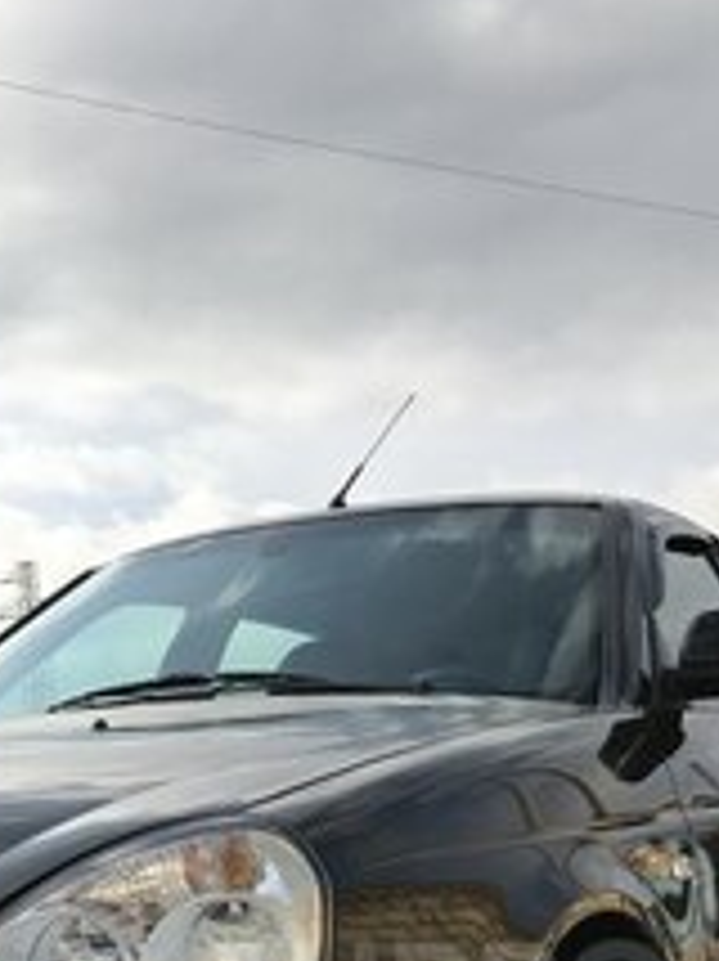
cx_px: 553
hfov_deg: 22.3
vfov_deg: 27.8
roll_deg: +2.7
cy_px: 992
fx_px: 1804
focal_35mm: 65
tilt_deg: -2.3
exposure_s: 1/2907
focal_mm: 3.99
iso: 20
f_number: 1.8
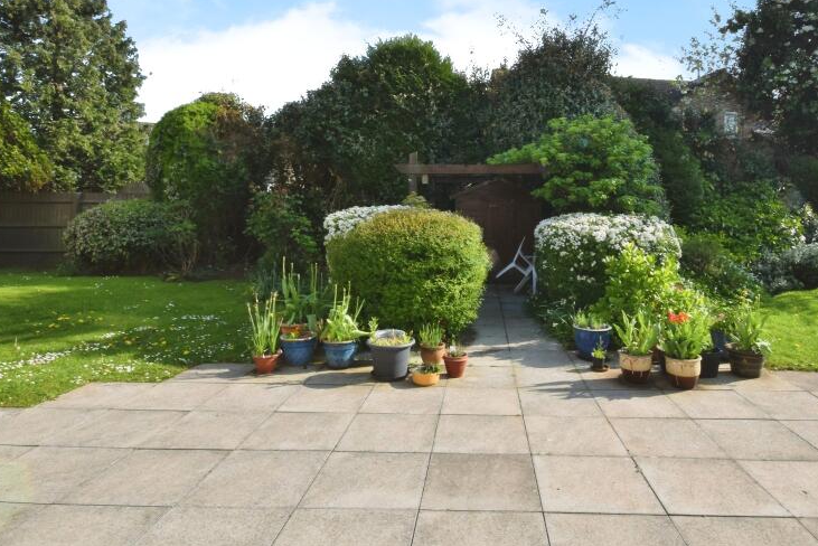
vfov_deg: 58.8
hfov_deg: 80.7
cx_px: 468
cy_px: 205
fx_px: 477
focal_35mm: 21
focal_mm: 10
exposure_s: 1/100
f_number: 18
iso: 400
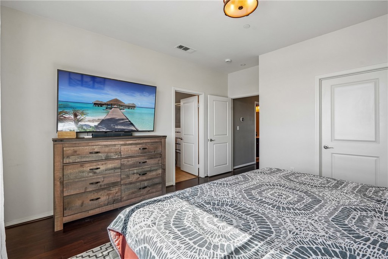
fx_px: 172
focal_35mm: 16
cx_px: 194
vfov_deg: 73.8
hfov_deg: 96.7
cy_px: 130
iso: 400
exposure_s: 1/50
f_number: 8
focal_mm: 16
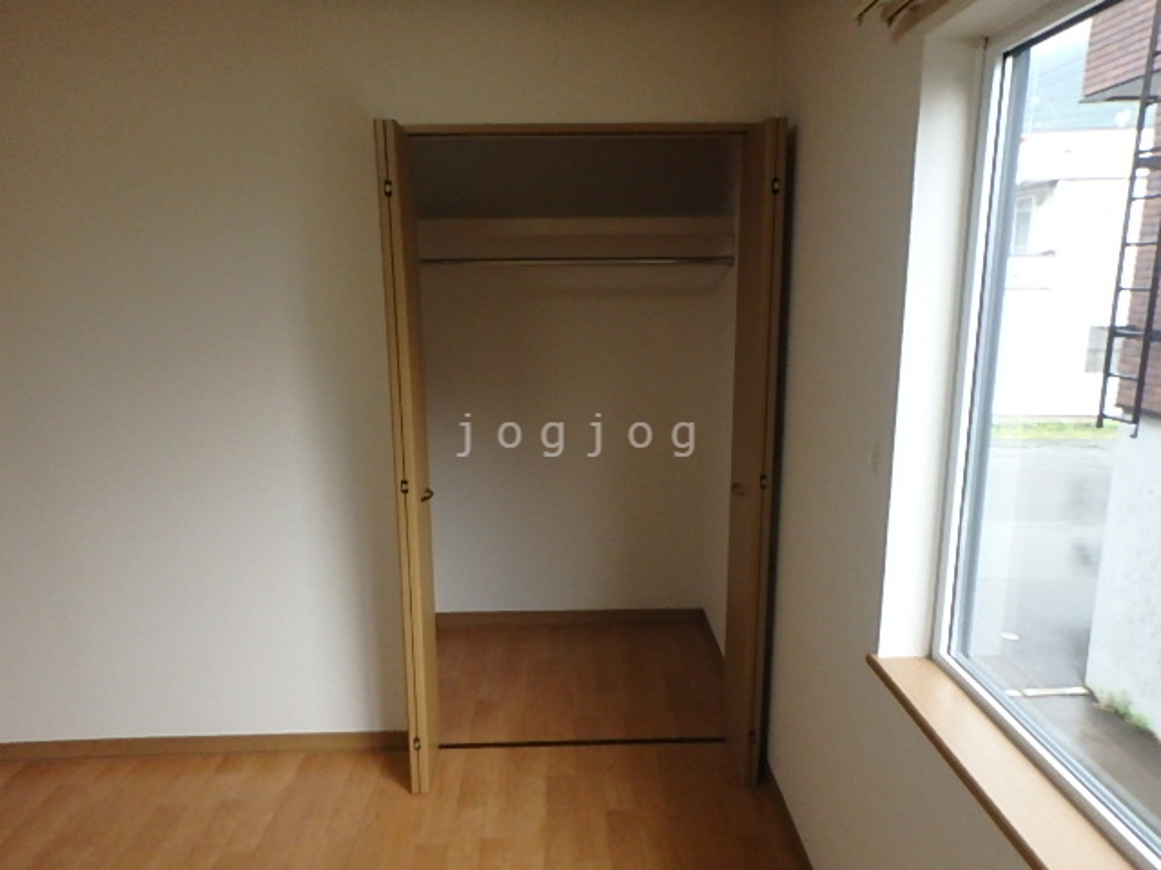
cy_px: 435
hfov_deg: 79.0
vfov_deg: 63.4
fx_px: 704
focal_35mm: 21
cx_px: 580
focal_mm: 3.7
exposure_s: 1/100
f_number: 3.5
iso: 640
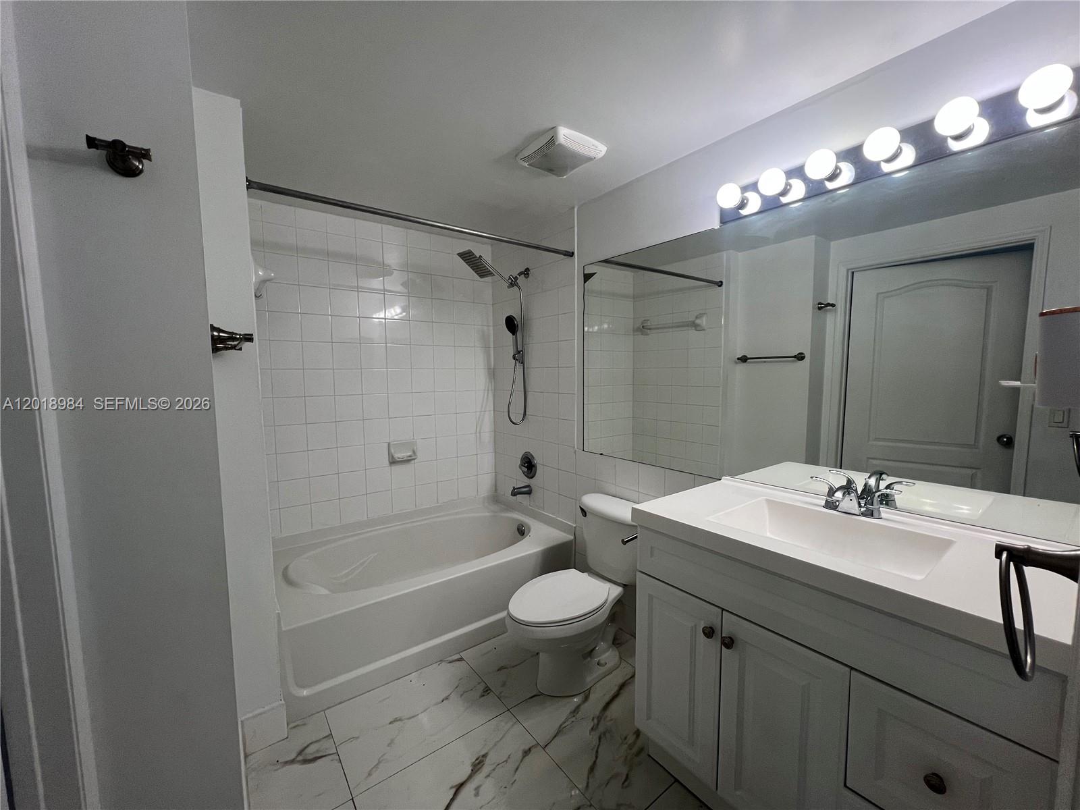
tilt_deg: -5.2
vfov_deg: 89.9
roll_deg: +1.1
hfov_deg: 106.2
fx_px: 406
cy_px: 405
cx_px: 540
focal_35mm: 13
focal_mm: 1.57
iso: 125
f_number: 1.8
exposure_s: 1/120
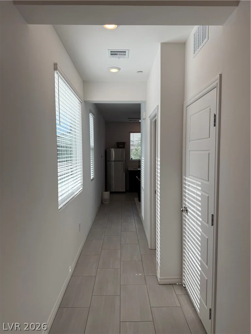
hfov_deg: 56.8
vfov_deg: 71.6
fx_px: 232
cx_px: 126
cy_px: 167
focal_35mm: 24
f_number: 1.78
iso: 80
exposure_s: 1/813
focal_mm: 6.76
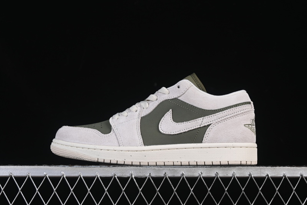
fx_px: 640
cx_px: 154
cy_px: 102
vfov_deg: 18.2
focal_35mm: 75
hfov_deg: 27.0
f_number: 8
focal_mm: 50
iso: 160
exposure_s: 1/60
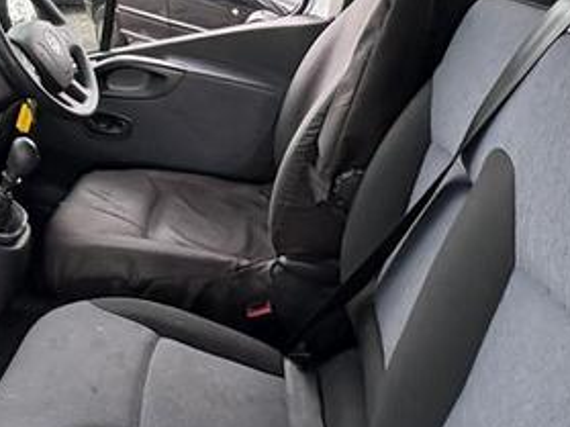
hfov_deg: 38.7
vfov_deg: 30.5
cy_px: 27
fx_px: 741
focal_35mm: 45
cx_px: 41
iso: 64
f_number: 2.2
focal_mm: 2.22
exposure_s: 1/149
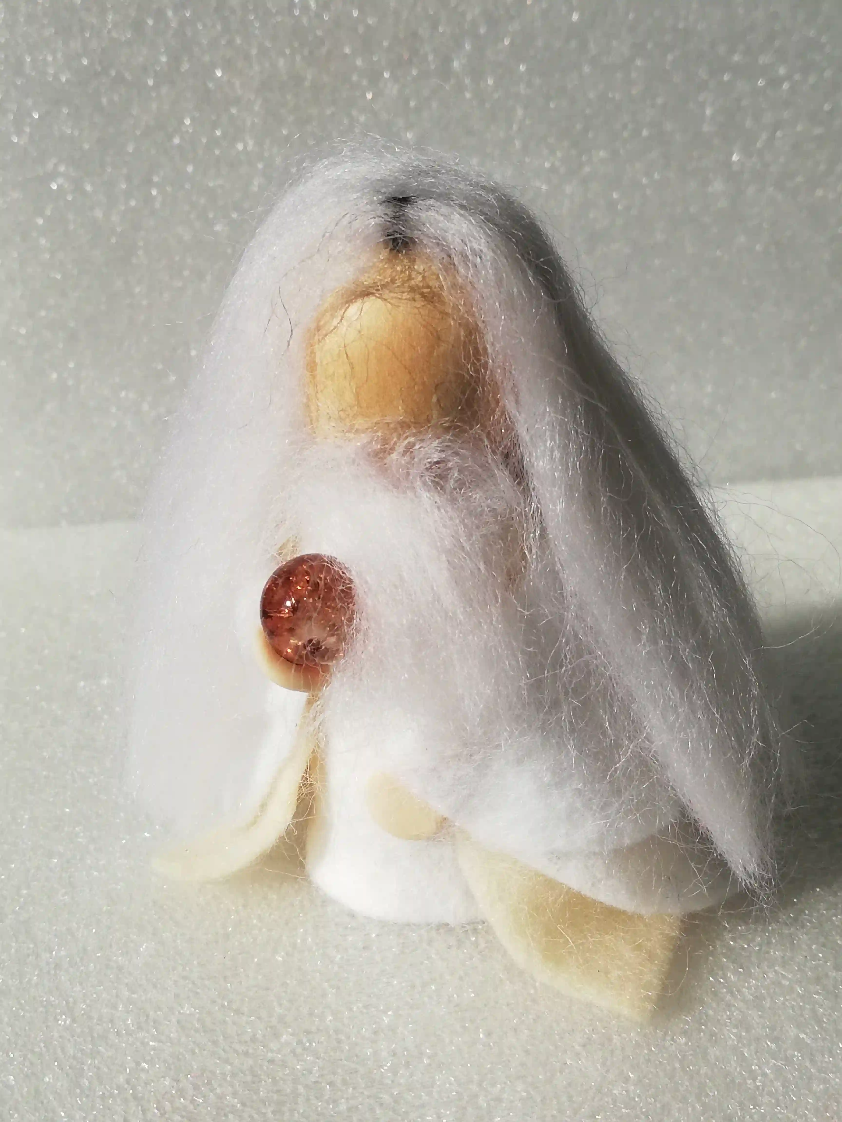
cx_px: 421
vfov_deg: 40.4
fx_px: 1524
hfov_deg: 30.9
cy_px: 561
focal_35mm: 47
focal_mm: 3.81
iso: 50
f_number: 2.2
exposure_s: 1/1595
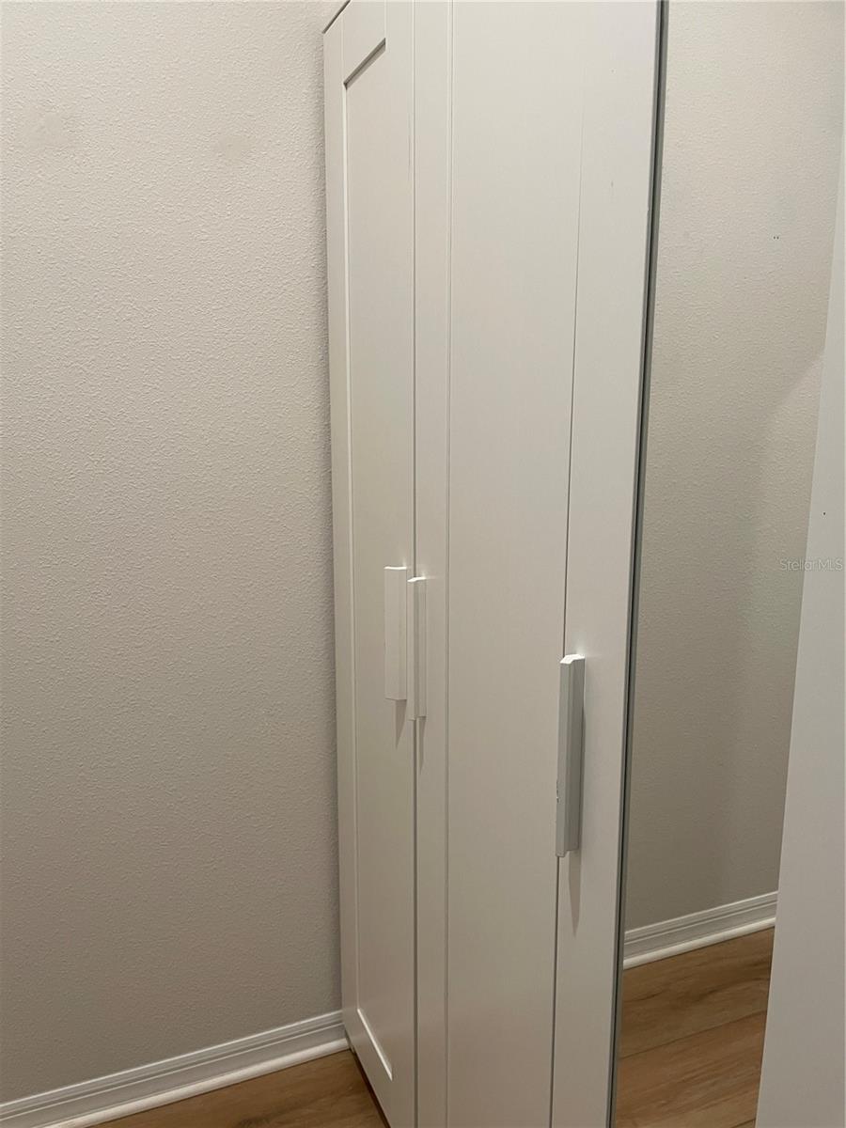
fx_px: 847
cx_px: 423
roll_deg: +0.7
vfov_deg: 67.3
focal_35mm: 26
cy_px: 564
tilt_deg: -11.5
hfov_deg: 53.1
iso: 100
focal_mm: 4.2
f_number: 1.6
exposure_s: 1/60
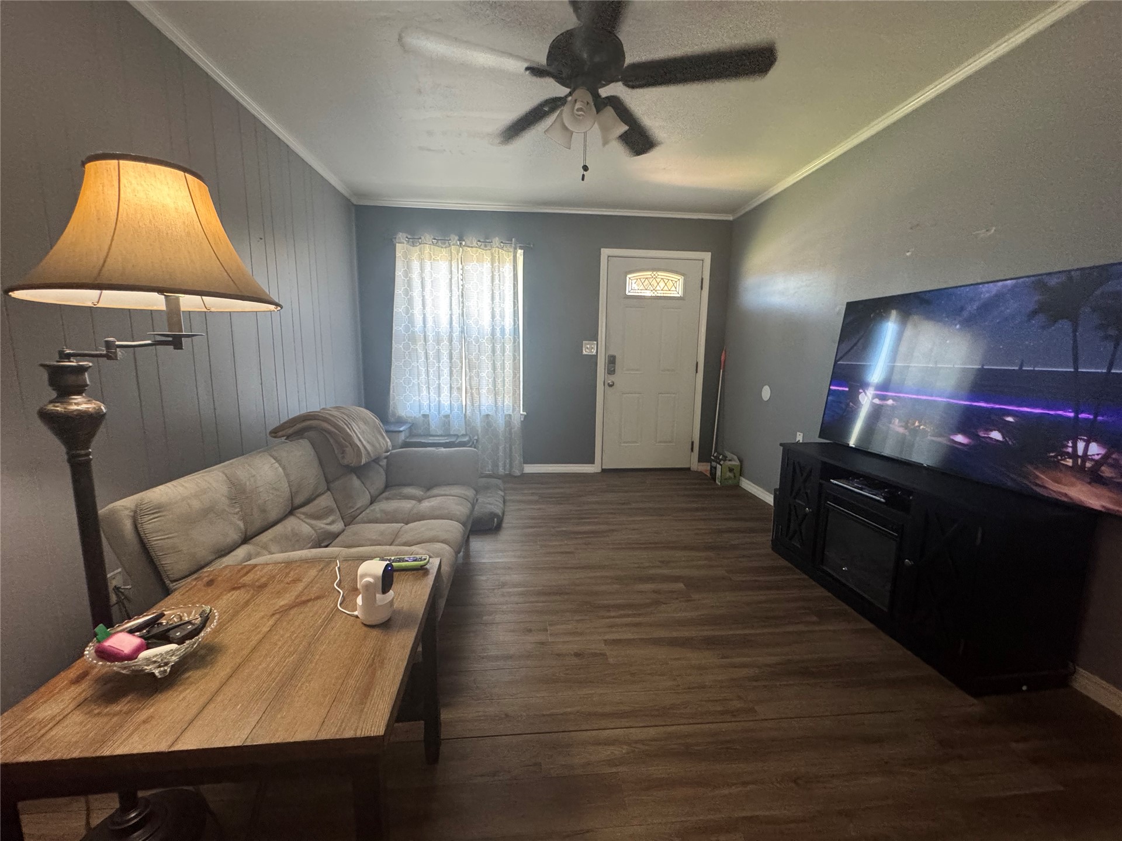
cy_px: 420
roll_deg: -1.3
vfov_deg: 85.7
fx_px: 454
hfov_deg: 102.1
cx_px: 561
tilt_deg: -9.4
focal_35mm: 14
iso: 500
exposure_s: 1/60
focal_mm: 2.22
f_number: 2.2
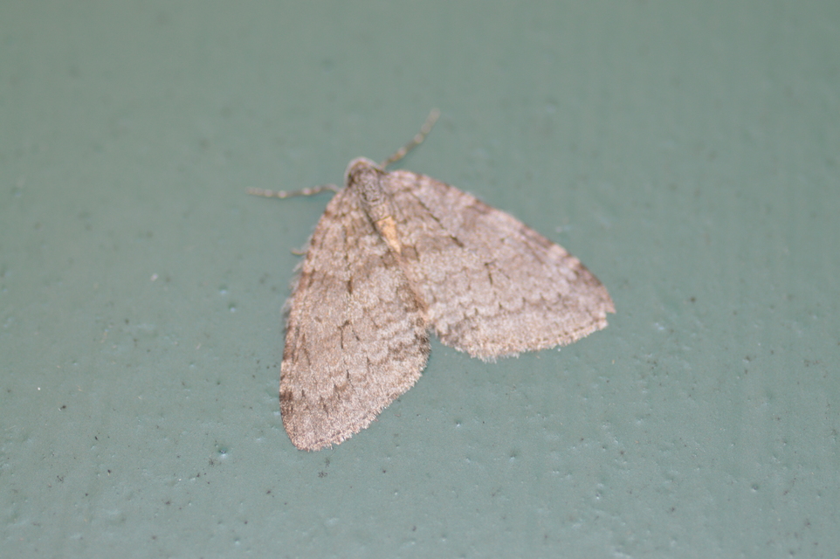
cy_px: 280
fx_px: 3497
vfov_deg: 9.1
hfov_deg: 13.7
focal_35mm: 150
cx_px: 420
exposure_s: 1/80
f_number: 4
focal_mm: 100
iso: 400
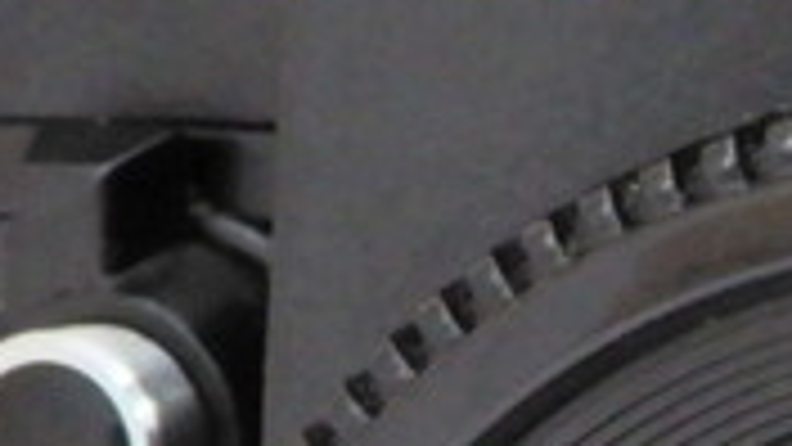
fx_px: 5943
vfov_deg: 4.3
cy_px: 662
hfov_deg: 7.5
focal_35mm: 283
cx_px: 1233
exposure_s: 1/30
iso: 280
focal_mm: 6.8
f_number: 4
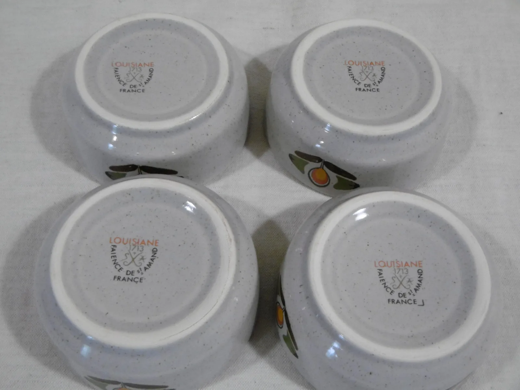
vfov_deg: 33.6
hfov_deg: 43.9
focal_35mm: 43
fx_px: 646
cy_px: 195
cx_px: 260
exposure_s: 1/60
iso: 400
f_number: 3.8
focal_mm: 7.7
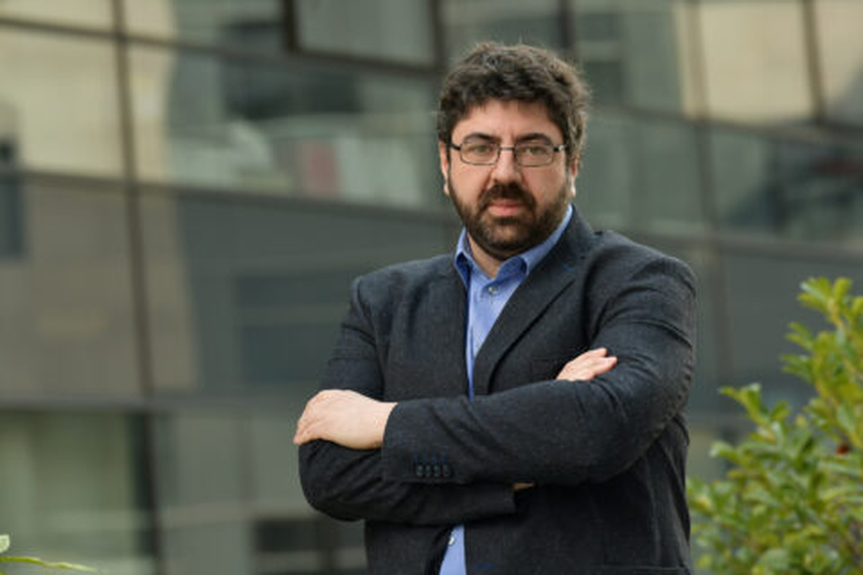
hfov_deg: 12.8
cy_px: 288
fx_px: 3835
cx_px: 432
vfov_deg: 8.6
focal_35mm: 160
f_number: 5
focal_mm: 160
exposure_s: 1/640
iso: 1000
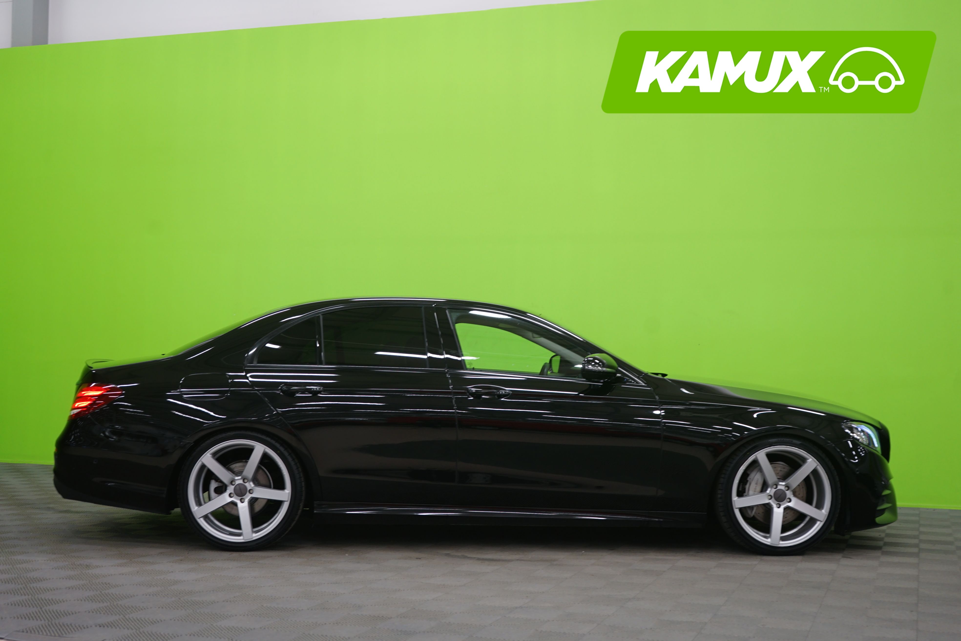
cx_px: 480
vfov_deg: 29.9
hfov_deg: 43.6
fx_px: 1201
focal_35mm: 45
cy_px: 320
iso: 400
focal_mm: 45
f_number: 5
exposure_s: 1/8
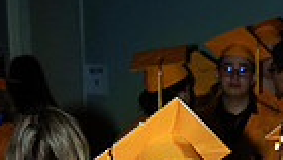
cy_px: 399
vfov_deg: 6.0
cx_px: 277
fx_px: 1442
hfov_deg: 11.1
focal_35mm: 192
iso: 1000
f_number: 4.5
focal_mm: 38
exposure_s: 1/250
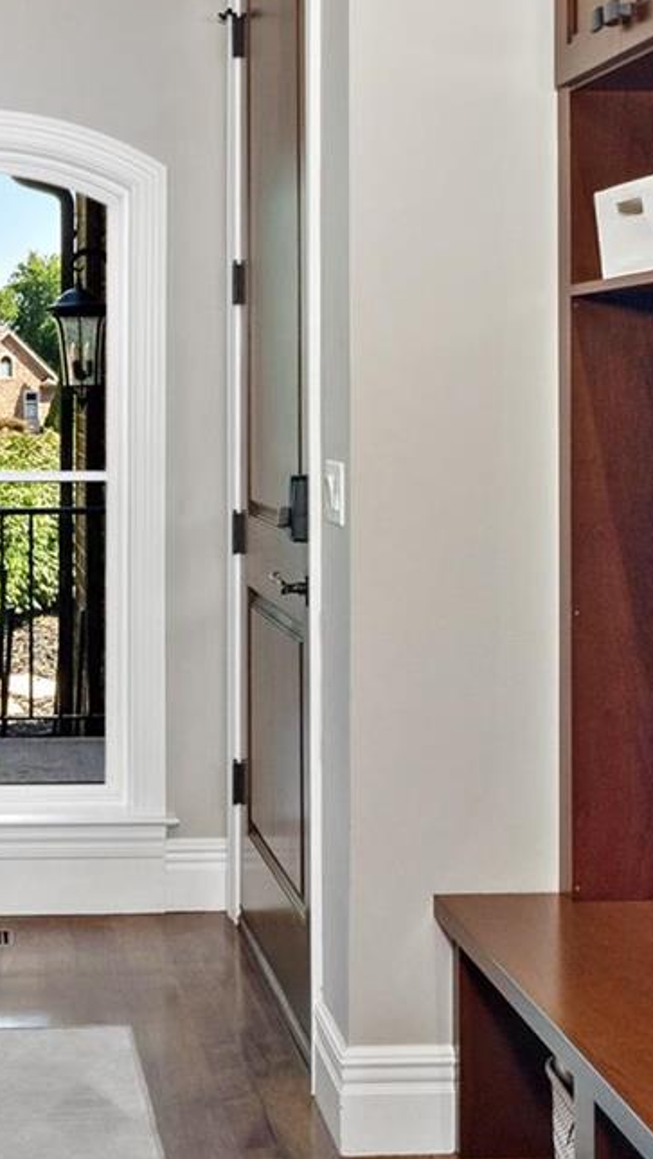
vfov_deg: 39.4
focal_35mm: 52
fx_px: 1598
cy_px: 394
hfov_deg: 22.3
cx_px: 18
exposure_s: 1/6
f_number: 8
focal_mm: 10
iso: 400
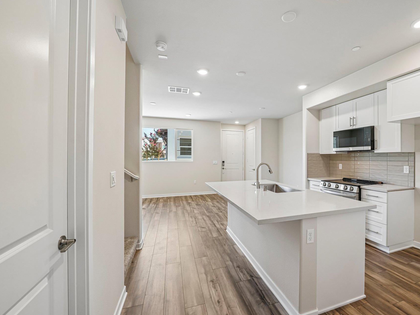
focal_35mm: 15
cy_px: 161
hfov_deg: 97.6
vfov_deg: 81.7
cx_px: 239
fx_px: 182
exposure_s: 1/25
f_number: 7.1
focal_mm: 13
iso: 400
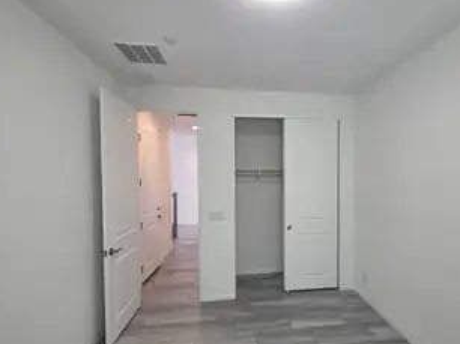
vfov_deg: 74.6
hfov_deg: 90.5
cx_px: 263
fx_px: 226
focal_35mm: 17
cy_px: 183
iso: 160
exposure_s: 1/120
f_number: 1.9
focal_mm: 2.2
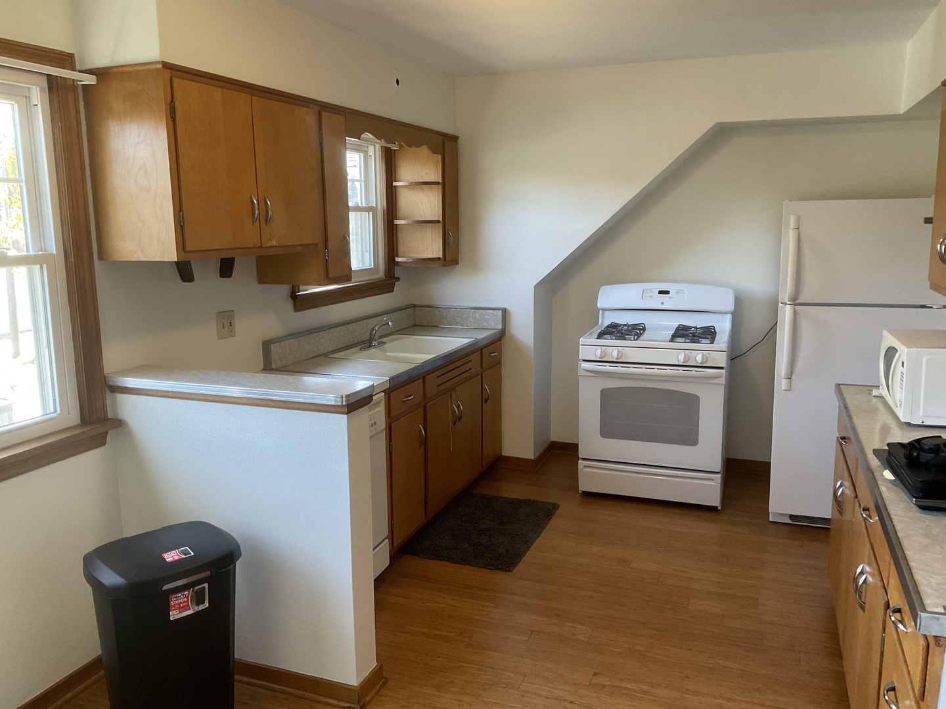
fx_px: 793
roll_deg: +0.0
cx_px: 473
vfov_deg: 48.2
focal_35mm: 29
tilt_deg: -10.5
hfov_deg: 61.7
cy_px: 354
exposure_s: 1/60
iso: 80
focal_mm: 3
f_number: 1.8
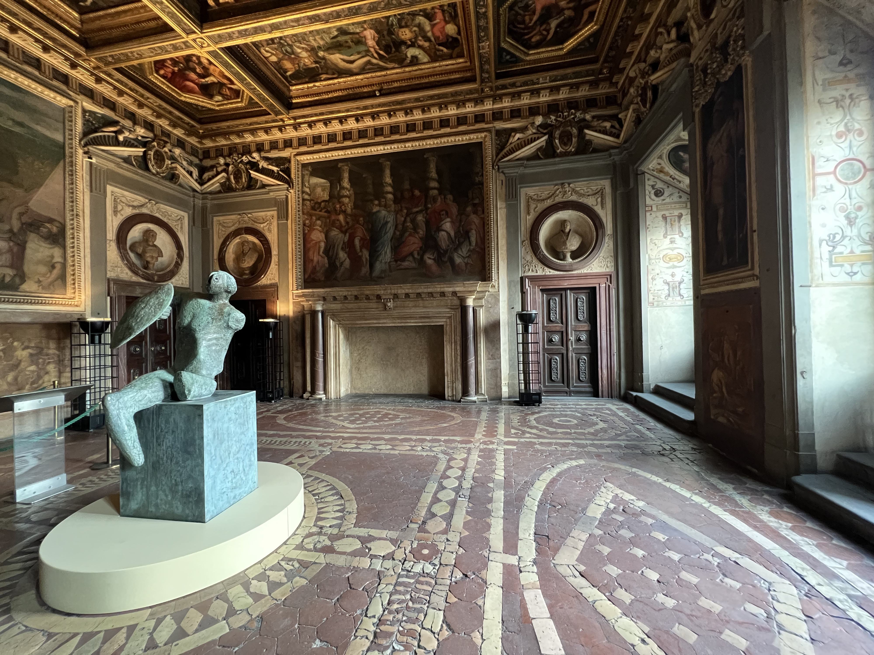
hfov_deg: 106.2
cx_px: 437
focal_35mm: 13
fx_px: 328
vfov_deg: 89.9
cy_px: 328
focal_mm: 1.57
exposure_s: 1/50
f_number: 1.8
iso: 800
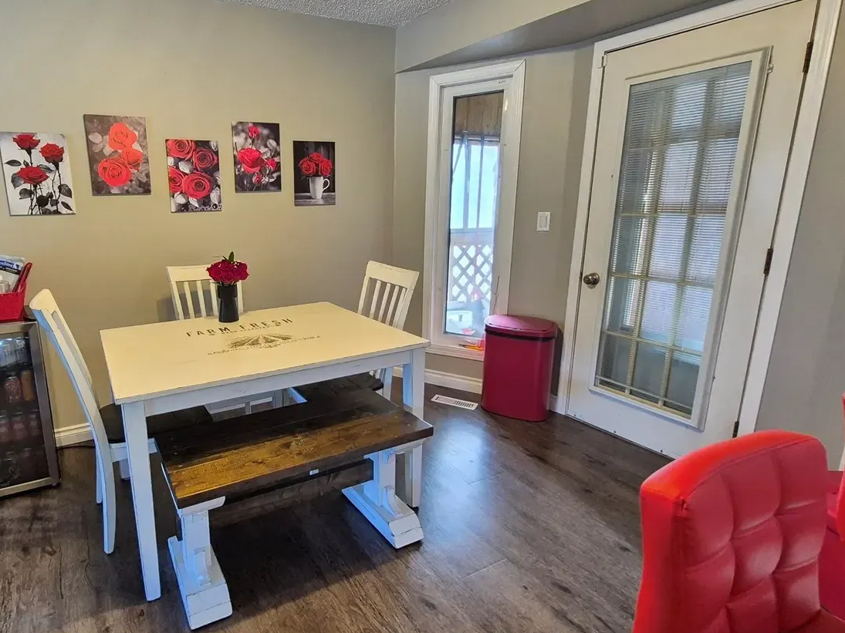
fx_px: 464
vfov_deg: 68.7
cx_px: 299
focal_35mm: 19
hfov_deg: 82.5
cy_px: 307
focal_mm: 1.74
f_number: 2.2
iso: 320
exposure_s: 1/60
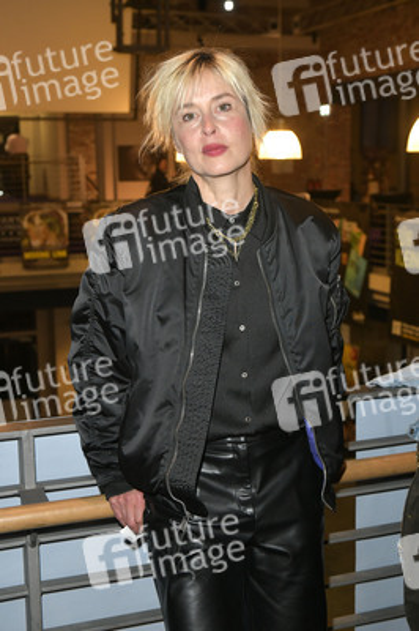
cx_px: 210
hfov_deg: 28.0
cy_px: 316
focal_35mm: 48
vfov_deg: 41.1
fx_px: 839
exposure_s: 1/200
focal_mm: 48
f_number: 5.6
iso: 2500
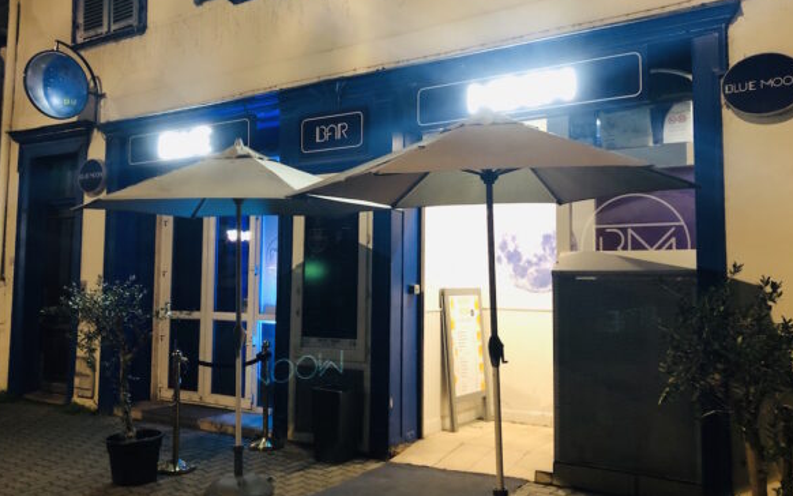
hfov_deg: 56.7
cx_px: 393
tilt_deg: +2.9
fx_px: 735
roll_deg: -0.3
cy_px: 233
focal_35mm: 34
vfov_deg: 37.3
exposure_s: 1/5
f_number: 1.8
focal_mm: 3.99
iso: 80
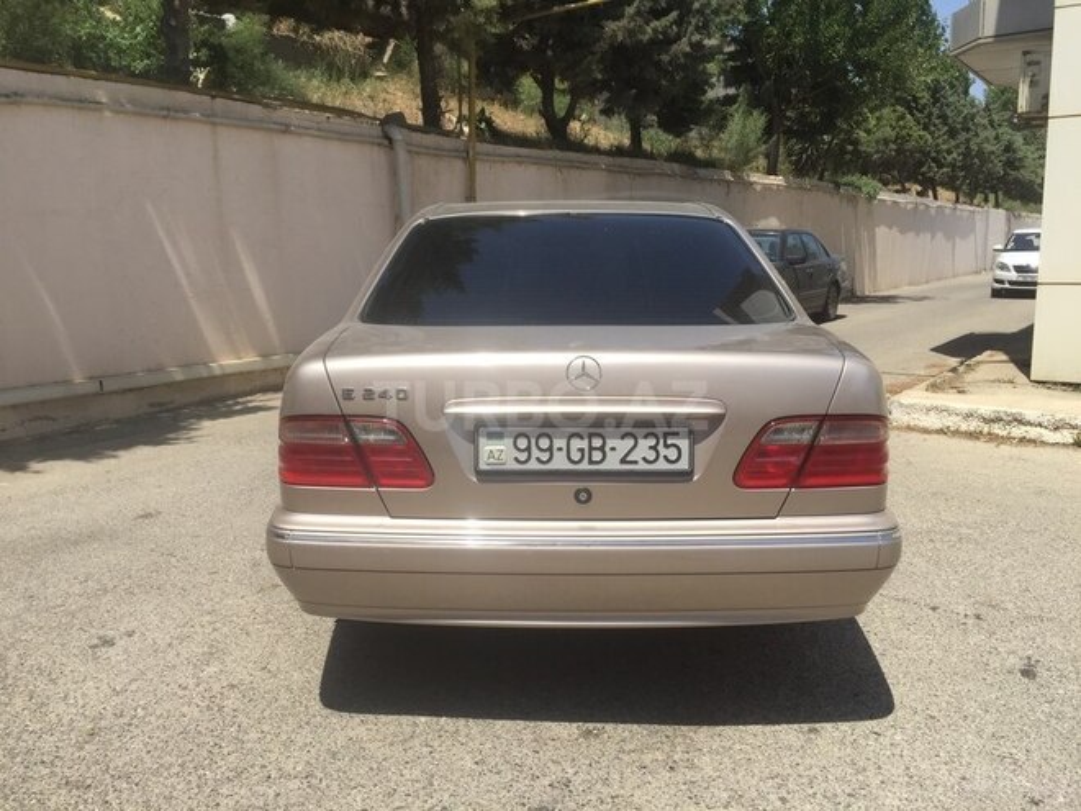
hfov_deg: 61.7
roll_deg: -1.6
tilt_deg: -7.7
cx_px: 540
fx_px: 906
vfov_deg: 48.2
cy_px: 406
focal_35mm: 29
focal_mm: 4.15
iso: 32
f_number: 2.2
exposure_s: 1/2198
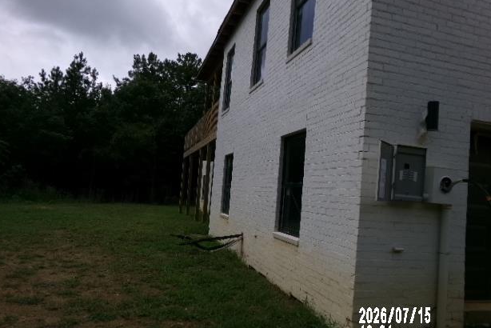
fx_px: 355
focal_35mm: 26
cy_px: 175
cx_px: 249
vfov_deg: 49.6
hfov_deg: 69.4
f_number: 11.07
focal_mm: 4.3
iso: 100
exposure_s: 1/220
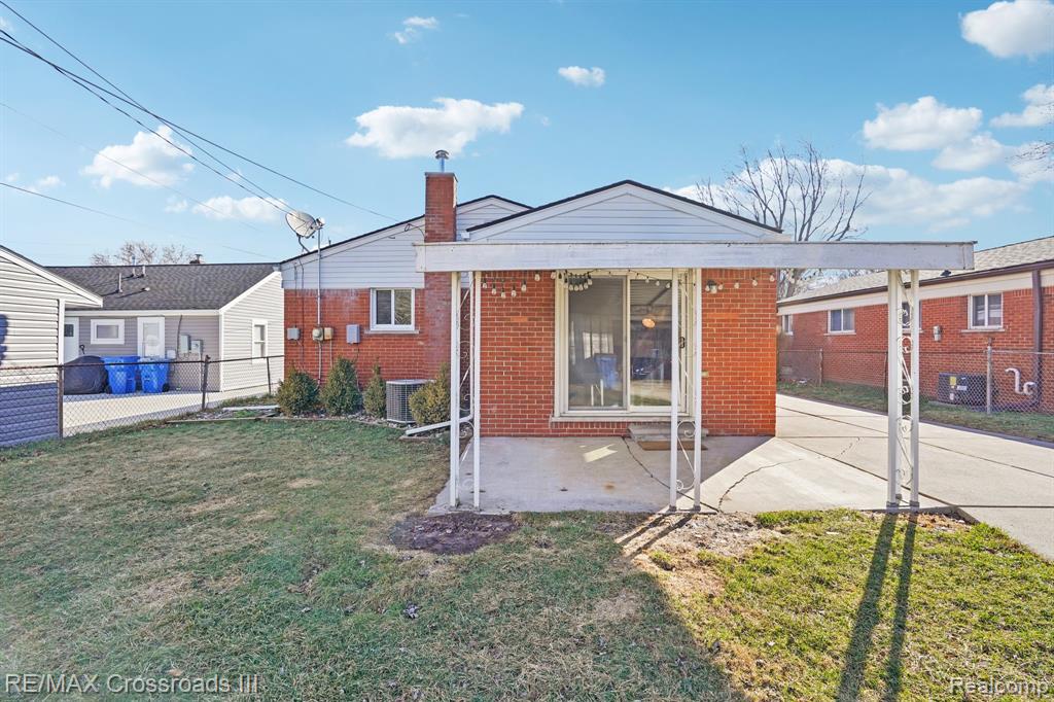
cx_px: 527
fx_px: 468
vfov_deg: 73.7
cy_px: 351
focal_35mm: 16
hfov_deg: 96.8
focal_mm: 16
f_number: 8
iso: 400
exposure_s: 1/500
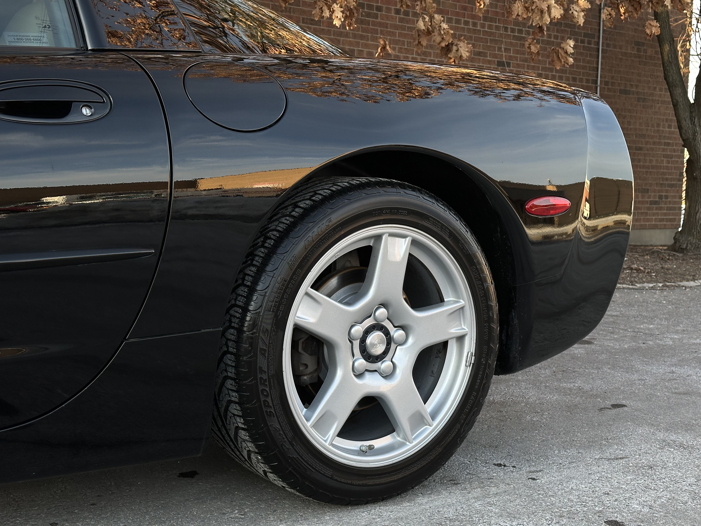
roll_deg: -0.1
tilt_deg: -4.6
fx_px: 972
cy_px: 263
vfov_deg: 30.3
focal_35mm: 48
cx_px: 350
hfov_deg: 39.7
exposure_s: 1/816
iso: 64
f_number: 1.78
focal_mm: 6.86
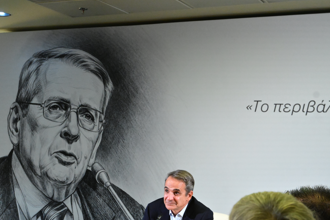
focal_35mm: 65
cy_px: 143
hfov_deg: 30.9
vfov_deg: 20.9
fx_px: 596
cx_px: 137
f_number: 5.6
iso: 6400
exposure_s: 1/640
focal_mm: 42
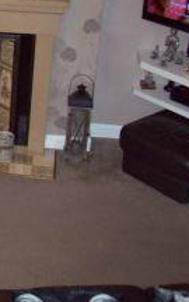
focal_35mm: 79
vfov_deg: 26.1
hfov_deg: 15.3
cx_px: -94
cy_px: 127
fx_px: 651
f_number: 2.7
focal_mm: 6
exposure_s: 1/64
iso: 200
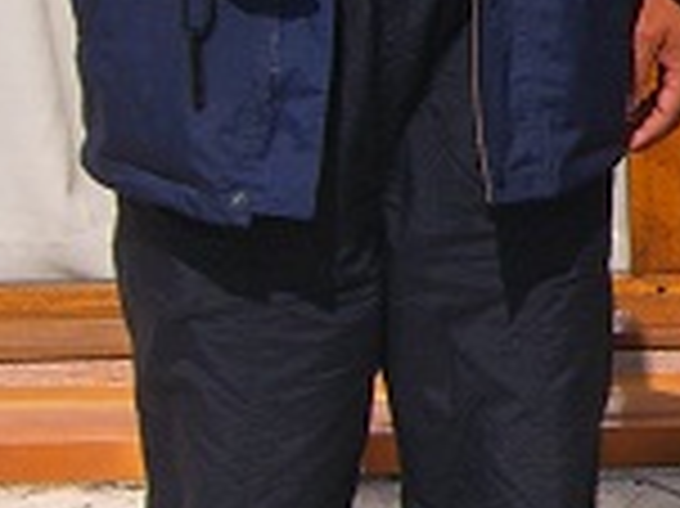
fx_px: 3945
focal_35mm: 201
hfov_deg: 9.3
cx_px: 1288
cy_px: -130
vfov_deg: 7.3
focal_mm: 7.9
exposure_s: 1/250
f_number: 8
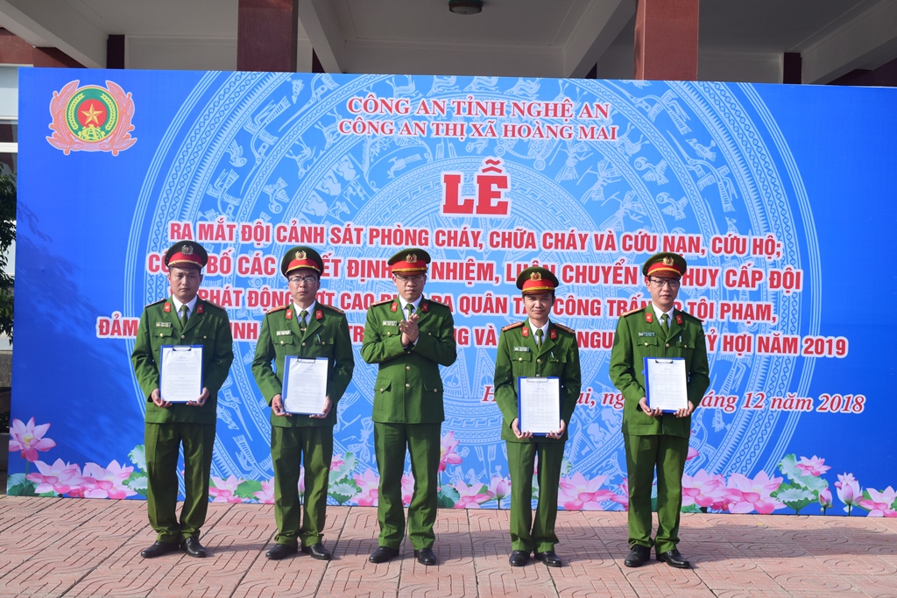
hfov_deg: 42.3
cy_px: 299
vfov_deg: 29.0
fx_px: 1159
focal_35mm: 46
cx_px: 448
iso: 400
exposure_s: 1/400
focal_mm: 31
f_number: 11
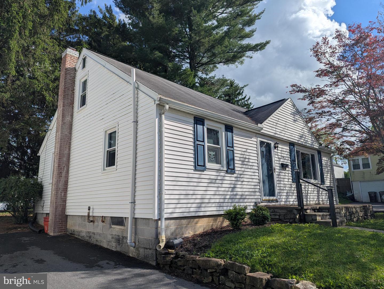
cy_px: 144
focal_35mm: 24
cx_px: 192
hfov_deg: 71.5
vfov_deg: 56.9
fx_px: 267
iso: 42
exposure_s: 1/3534
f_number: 1.85
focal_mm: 6.81
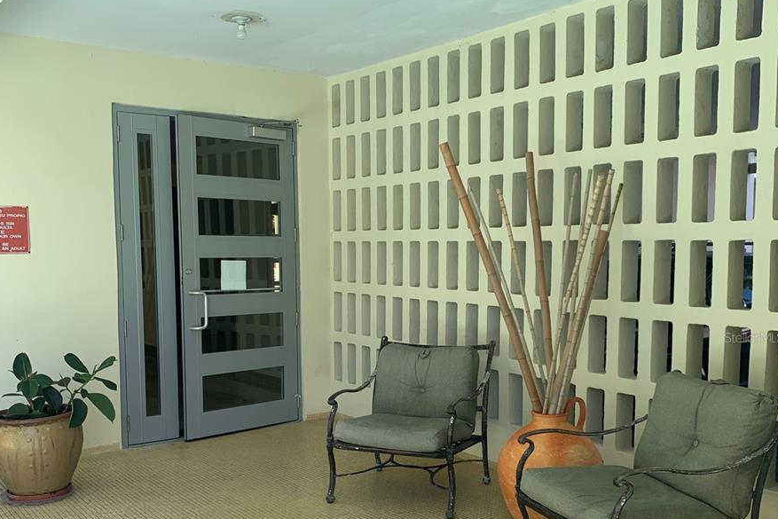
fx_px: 800
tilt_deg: -3.7
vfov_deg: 35.7
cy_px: 337
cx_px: 388
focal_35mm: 37
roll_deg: -0.4
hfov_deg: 51.9
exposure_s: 1/310
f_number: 1.8
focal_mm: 4.25
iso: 25
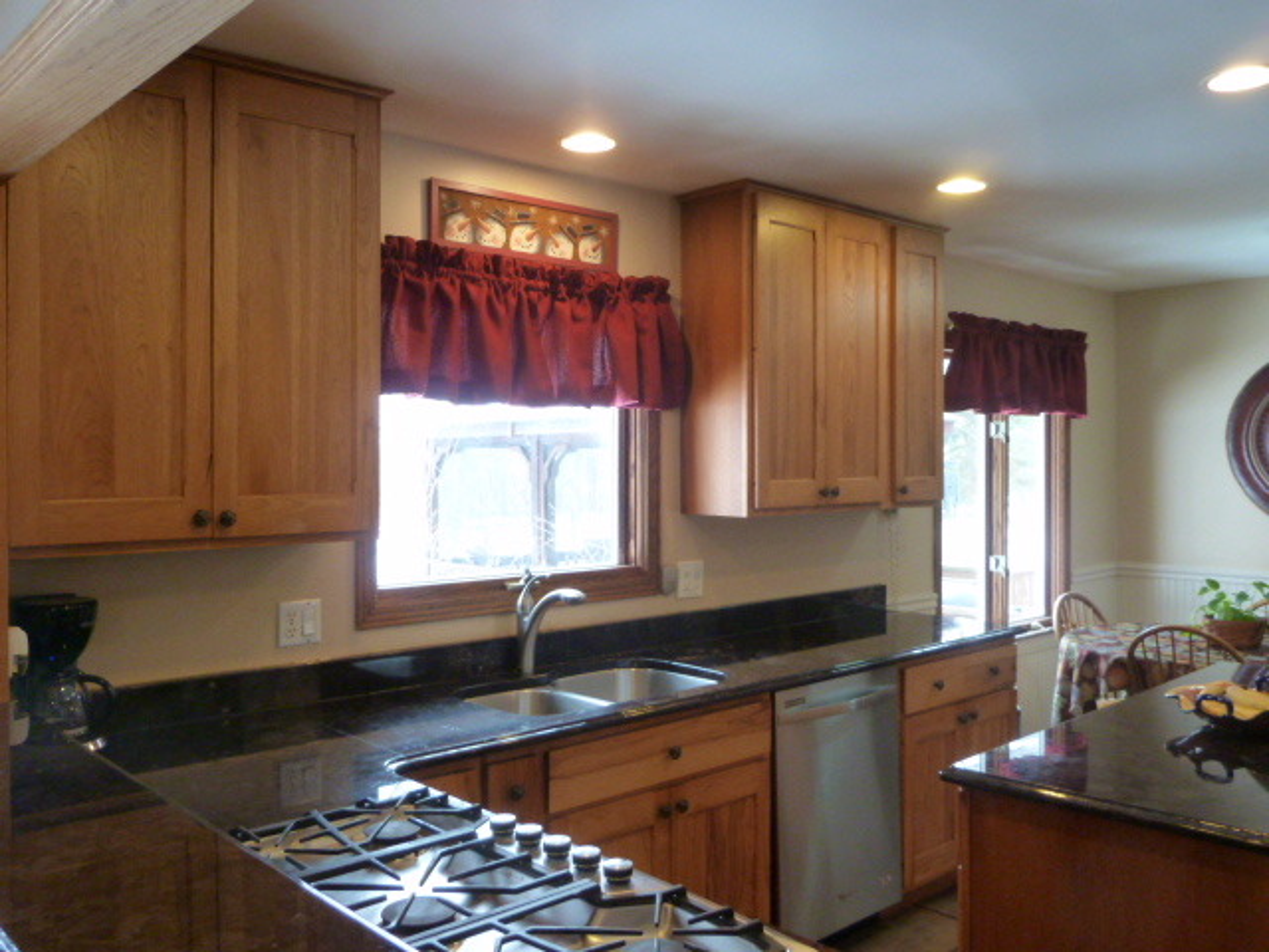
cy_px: 476
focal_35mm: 30
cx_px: 634
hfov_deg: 60.0
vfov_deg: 46.8
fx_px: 1100
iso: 400
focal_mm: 5
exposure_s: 1/30
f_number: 3.4
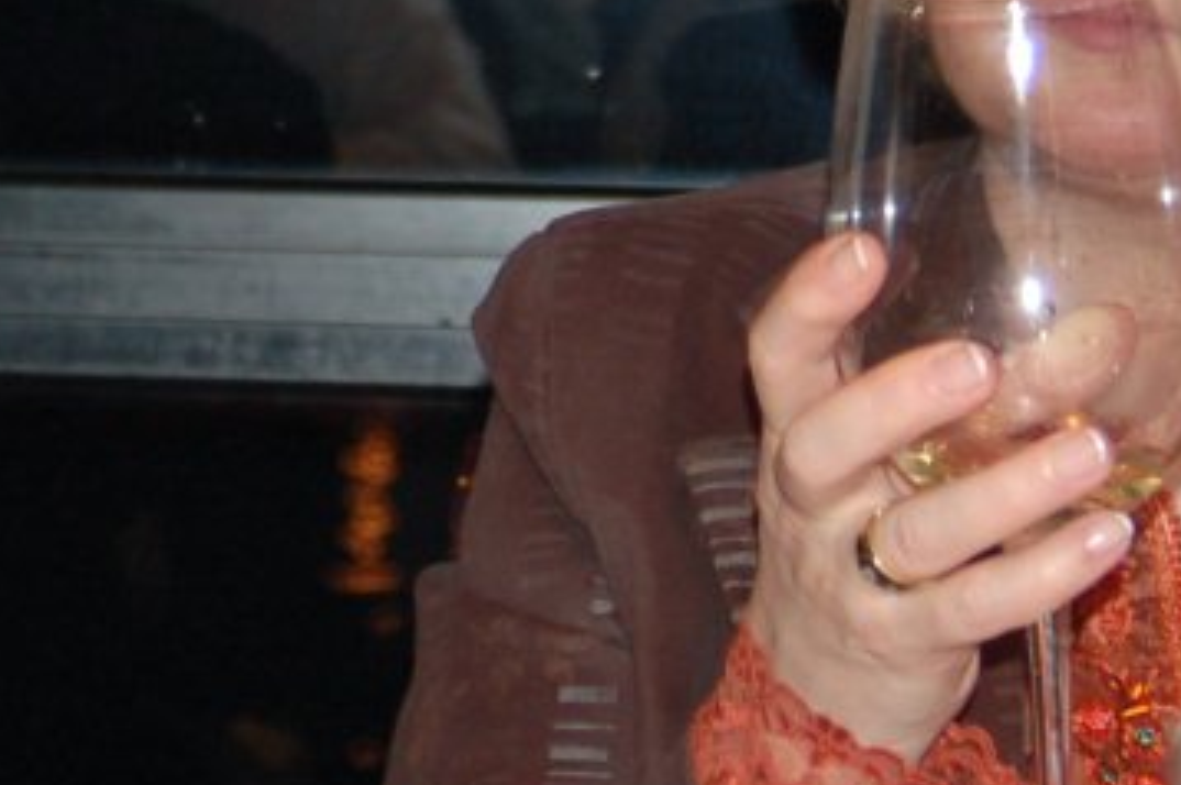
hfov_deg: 10.4
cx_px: -211
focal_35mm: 195
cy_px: -261
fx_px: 6394
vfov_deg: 7.0
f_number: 3.3
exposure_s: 1/60
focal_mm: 31
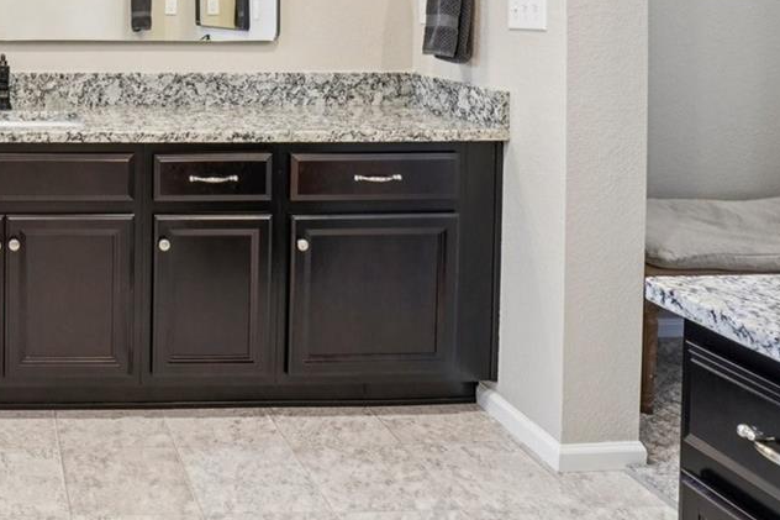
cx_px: 6
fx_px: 823
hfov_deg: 43.7
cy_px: 12
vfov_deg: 32.5
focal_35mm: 38
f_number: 8
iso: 400
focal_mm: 10
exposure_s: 1/20
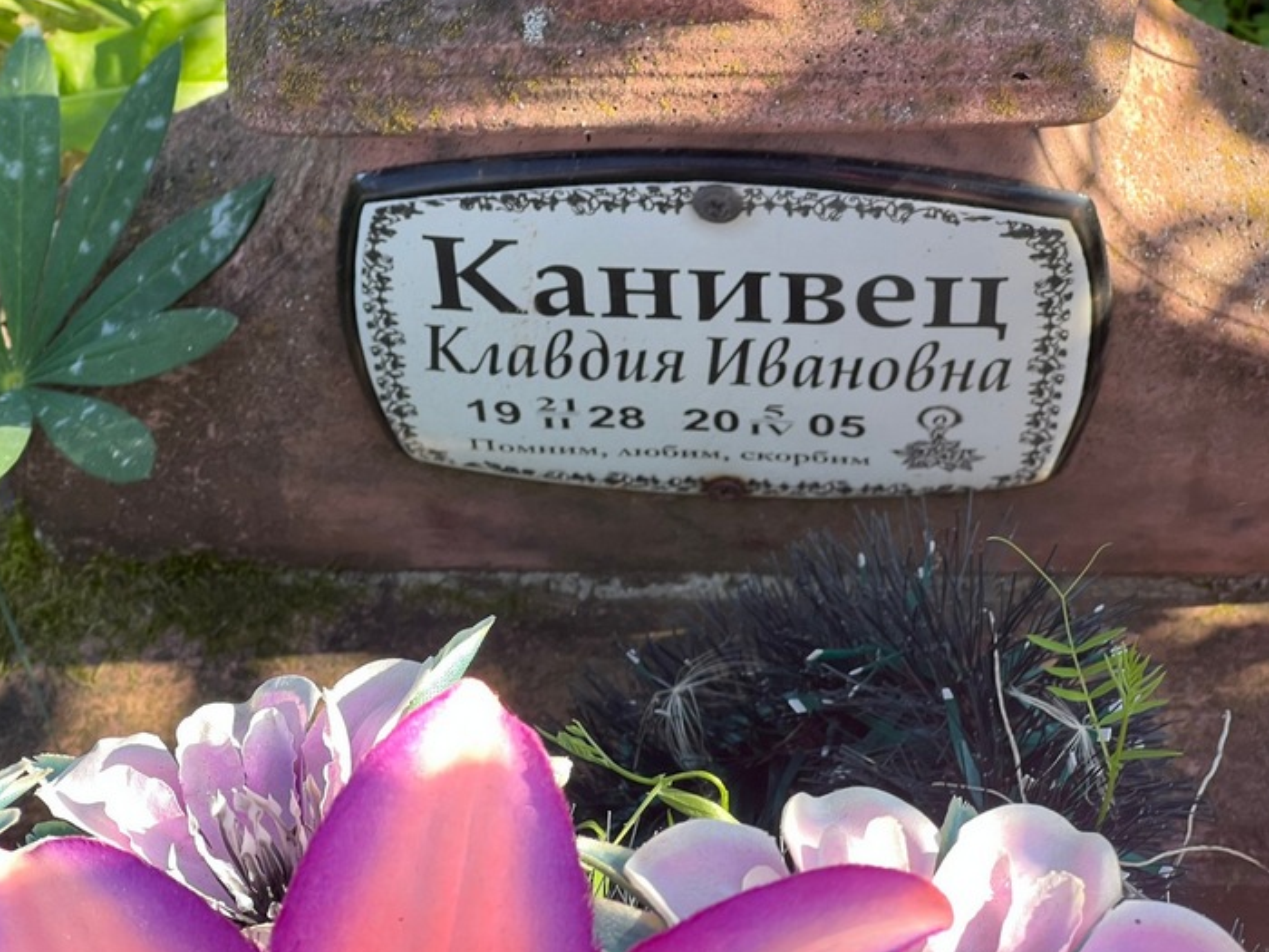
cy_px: 520
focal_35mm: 88
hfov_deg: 22.3
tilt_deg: -56.5
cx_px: 595
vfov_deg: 16.8
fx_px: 3226
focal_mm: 9
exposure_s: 1/99
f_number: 2.8
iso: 64
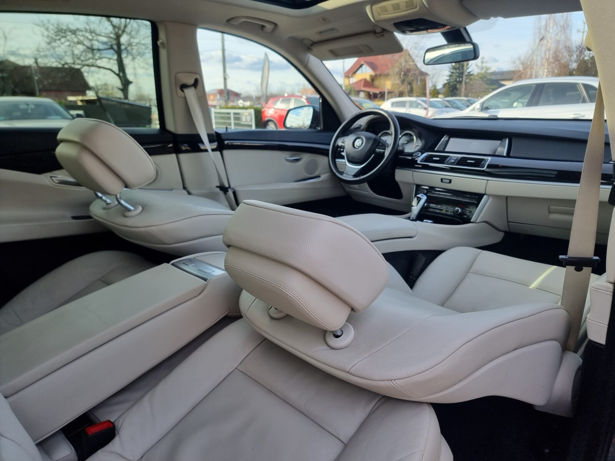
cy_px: 230
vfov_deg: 56.8
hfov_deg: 71.6
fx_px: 426
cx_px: 308
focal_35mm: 24
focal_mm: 6.7
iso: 50
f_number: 1.8
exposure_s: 1/166
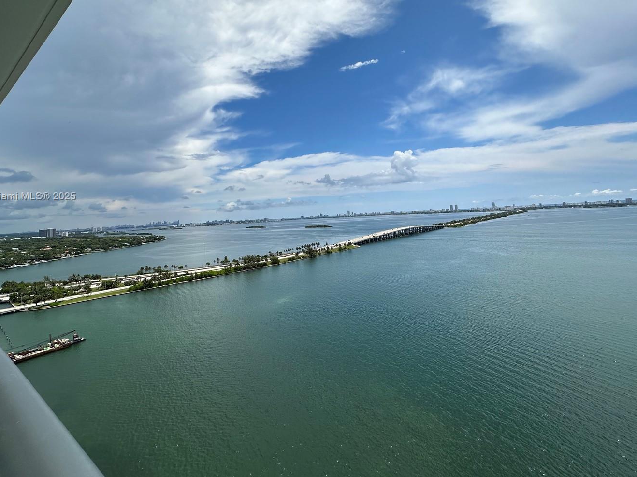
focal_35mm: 17
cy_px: 197
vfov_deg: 74.1
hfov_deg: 91.0
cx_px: 308
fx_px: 313
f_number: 2.2
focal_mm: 2.22
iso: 50
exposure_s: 1/4132
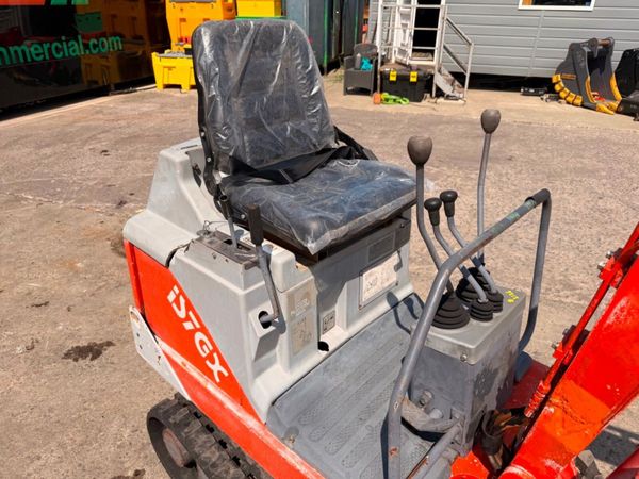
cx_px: 320
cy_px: 240
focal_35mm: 24
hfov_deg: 71.6
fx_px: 443
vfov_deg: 56.8
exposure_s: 1/6173
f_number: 1.78
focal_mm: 6.76
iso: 80
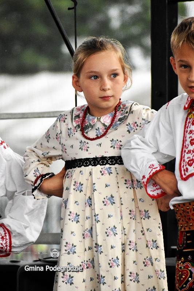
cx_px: 97
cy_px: 146
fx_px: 2668
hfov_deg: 4.2
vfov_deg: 6.2
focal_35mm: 330
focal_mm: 220
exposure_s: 1/640
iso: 2500
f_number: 6.3
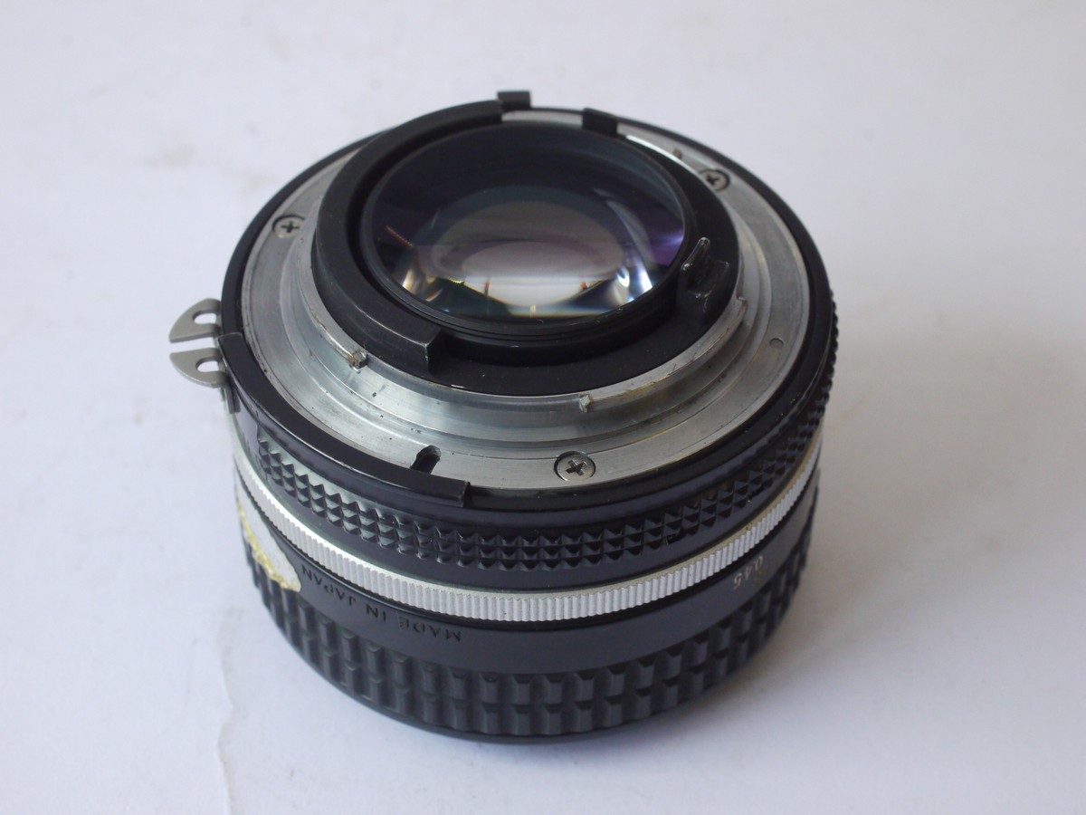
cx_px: 543
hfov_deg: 32.2
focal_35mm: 60
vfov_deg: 24.4
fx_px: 1882
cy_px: 408
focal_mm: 30
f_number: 9
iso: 800
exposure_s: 1/60
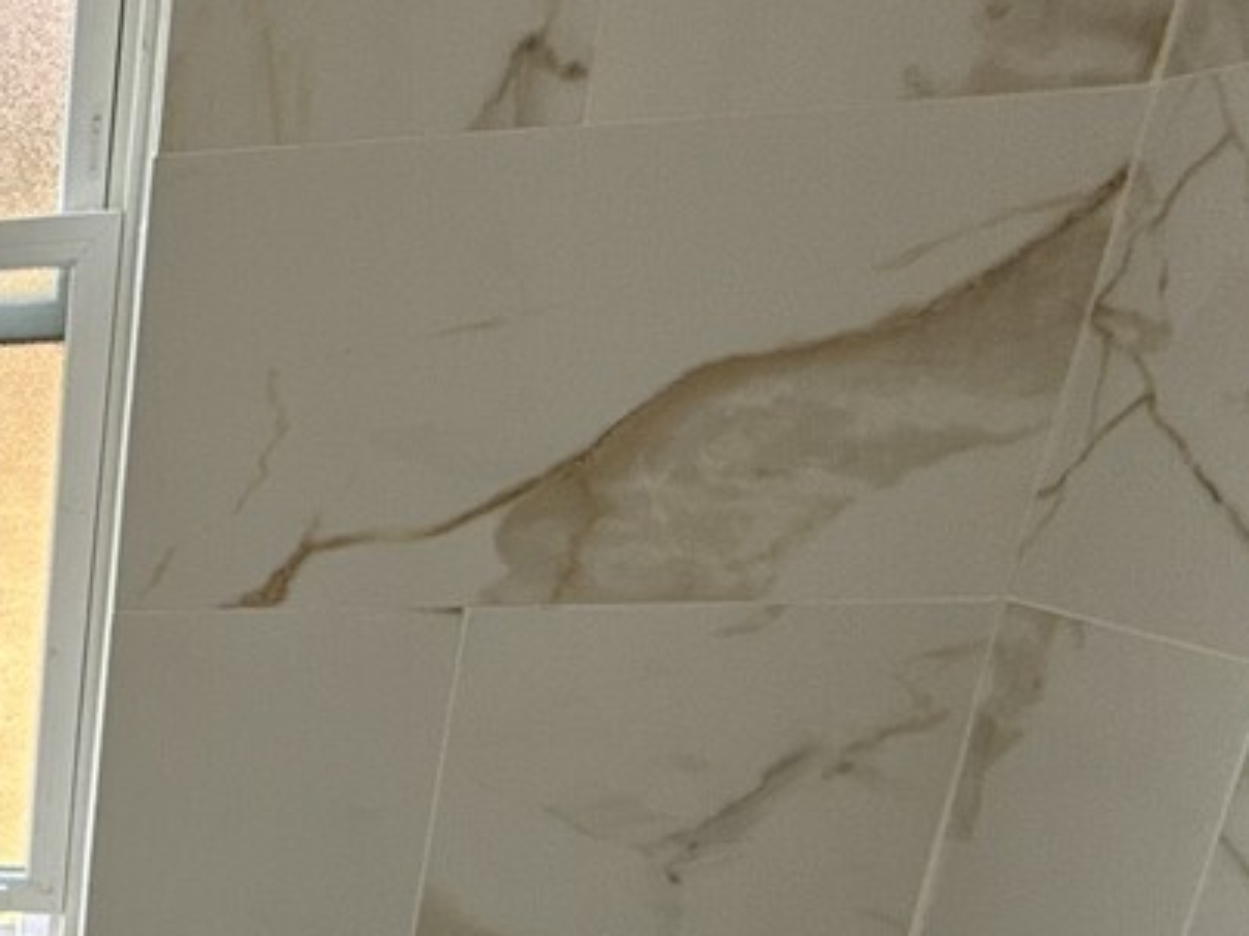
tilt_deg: -22.7
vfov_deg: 25.8
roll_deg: +1.4
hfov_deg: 28.7
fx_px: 1804
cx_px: -493
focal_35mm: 50
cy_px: 1147
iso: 64
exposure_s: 1/120
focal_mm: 2.22
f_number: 2.2
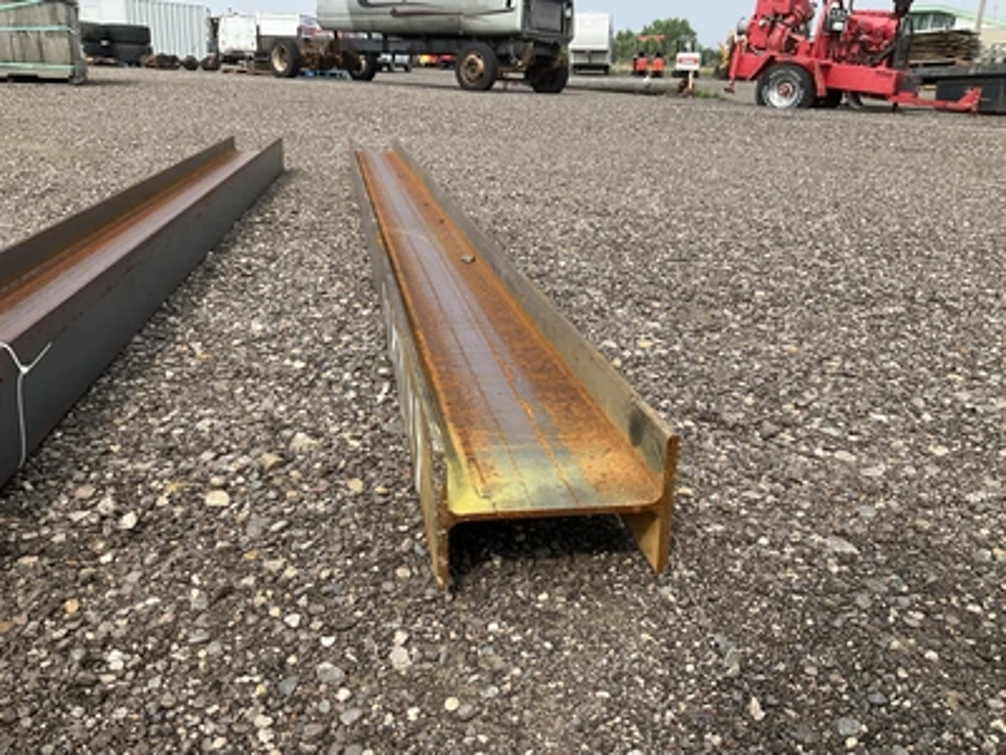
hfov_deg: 61.7
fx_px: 843
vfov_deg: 48.2
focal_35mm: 29
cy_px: 378
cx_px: 503
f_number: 1.8
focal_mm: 3
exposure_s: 1/1015
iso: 25
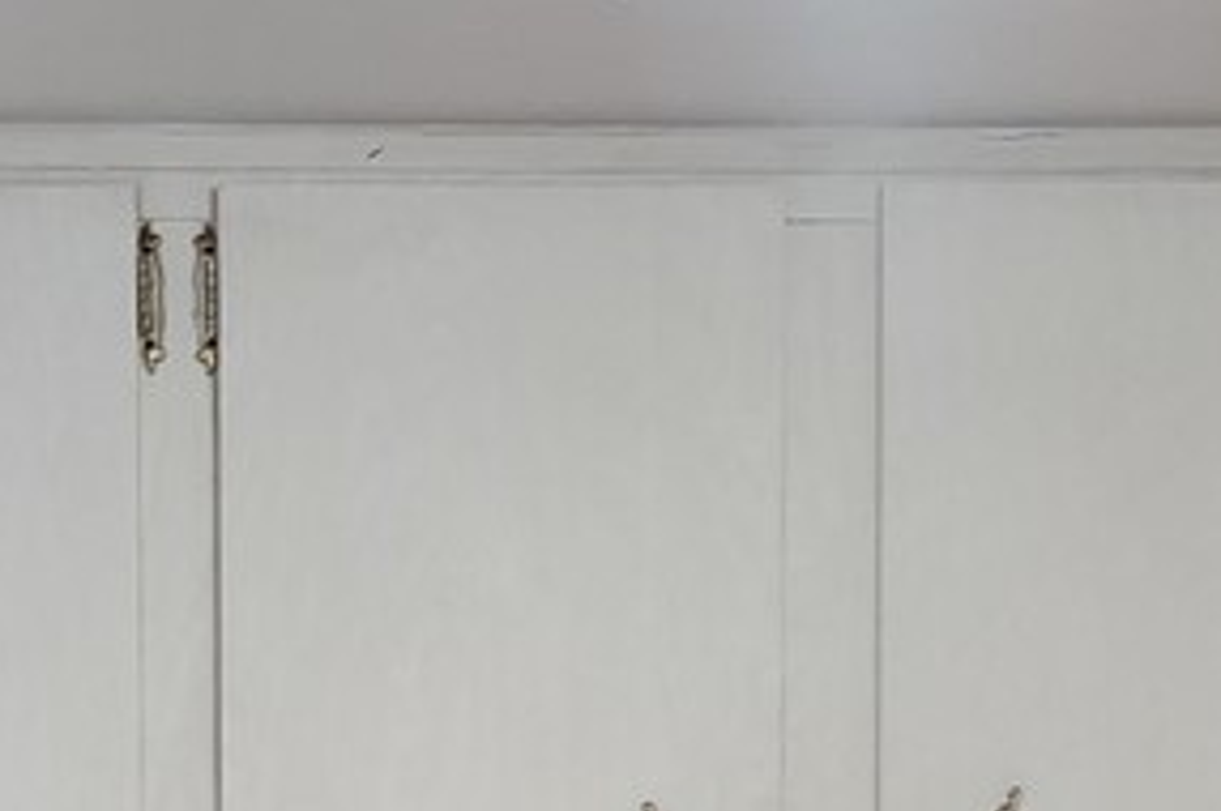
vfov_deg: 9.7
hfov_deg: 15.3
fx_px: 4540
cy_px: 1494
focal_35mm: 134
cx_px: 388
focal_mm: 5.4
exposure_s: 1/120
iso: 250
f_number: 1.8
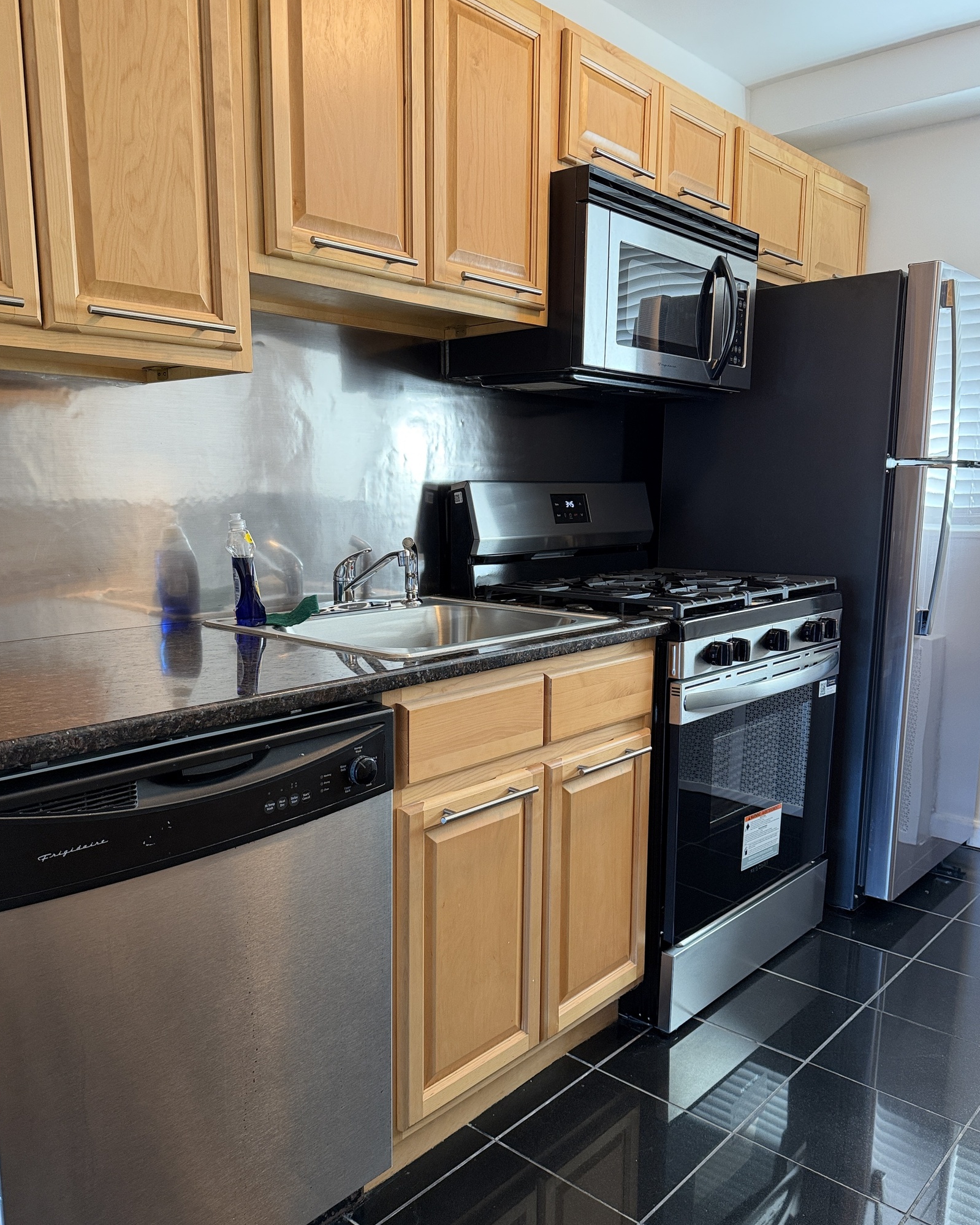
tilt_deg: -9.4
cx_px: 471
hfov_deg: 53.2
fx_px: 979
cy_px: 659
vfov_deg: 64.0
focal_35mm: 27
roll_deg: +0.3
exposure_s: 1/60
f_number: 1.78
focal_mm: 6.76
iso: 250
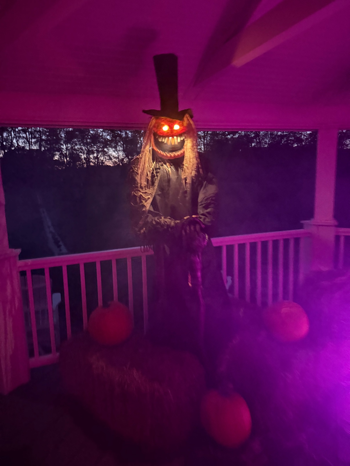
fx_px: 324
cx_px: 175
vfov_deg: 71.6
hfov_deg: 56.8
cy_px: 233
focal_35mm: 24
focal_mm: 6.76
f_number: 1.78
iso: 4000
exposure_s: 1/15
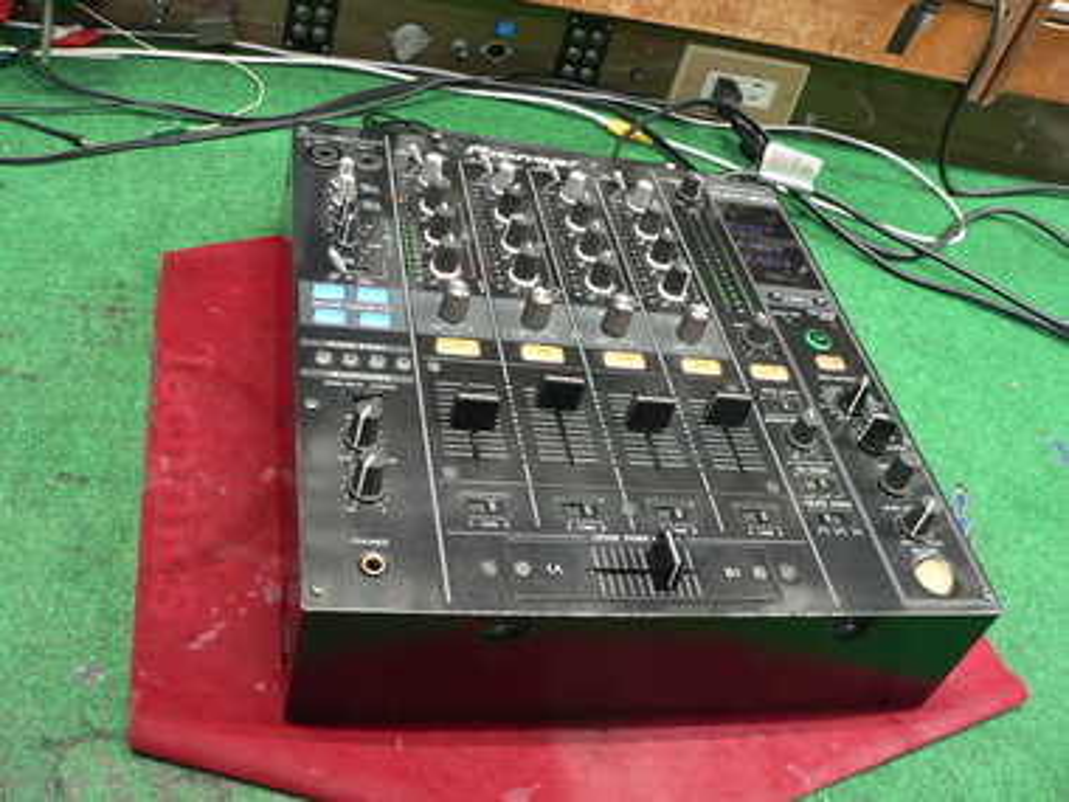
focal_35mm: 36
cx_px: 534
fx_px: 1112
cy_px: 401
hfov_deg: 51.4
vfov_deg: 39.7
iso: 200
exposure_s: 1/8
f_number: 2.8
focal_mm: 6
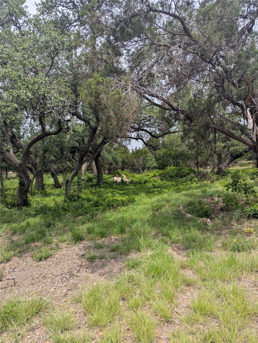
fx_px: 238
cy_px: 172
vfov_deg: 71.5
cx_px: 129
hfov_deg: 57.0
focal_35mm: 24
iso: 35
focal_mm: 6.81
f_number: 1.85
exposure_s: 1/1595
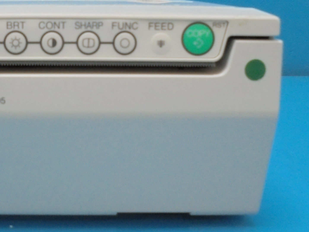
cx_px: 59
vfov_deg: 27.9
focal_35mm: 52
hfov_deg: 35.5
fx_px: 464
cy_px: 83
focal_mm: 5.3
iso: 400
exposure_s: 1/50
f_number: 3.7
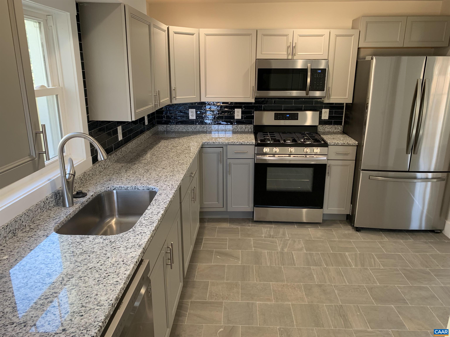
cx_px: 225
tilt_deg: -14.2
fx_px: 338
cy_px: 168
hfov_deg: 67.3
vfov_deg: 53.1
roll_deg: -0.1
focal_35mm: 26
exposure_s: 1/60
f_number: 1.8
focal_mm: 4.25
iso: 100
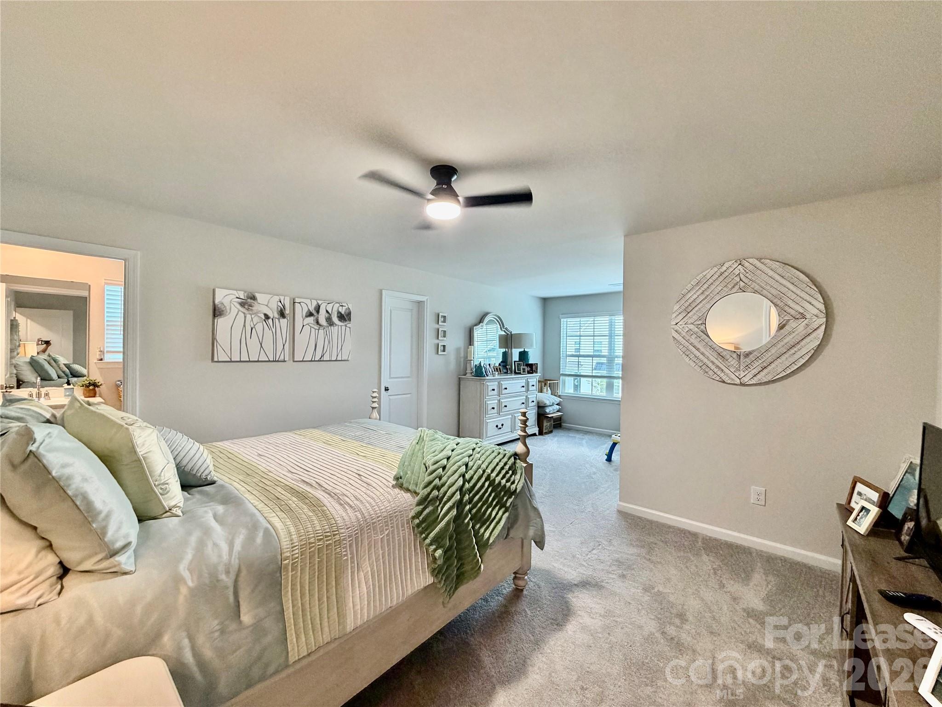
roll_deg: -0.8
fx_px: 381
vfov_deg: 85.7
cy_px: 354
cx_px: 471
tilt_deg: -1.2
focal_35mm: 14
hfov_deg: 102.1
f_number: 2.2
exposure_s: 1/60
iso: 250
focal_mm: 2.22
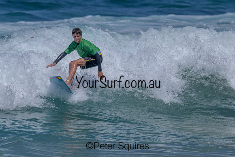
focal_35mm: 837
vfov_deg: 1.6
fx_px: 5468
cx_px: 117
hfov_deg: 2.5
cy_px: 65
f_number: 11
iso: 280
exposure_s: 1/2000
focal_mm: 620
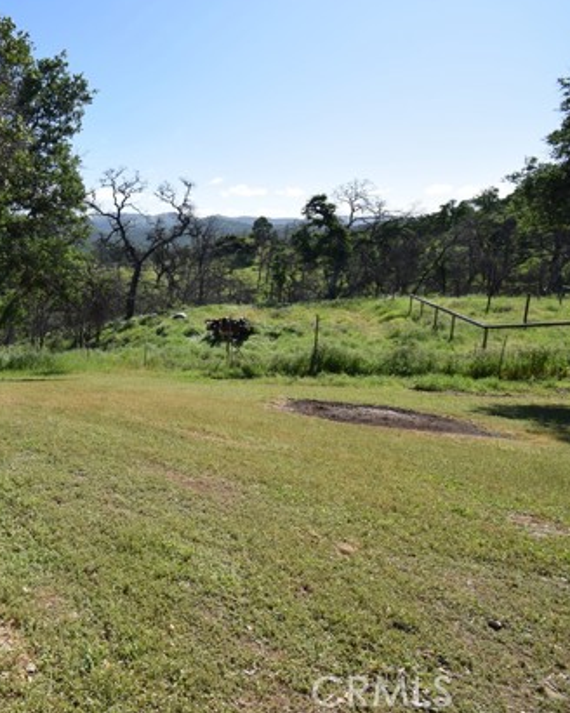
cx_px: 28
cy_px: 345
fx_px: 464
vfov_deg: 75.0
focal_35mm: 22
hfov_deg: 52.9
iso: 200
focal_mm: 10
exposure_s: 1/400
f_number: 8
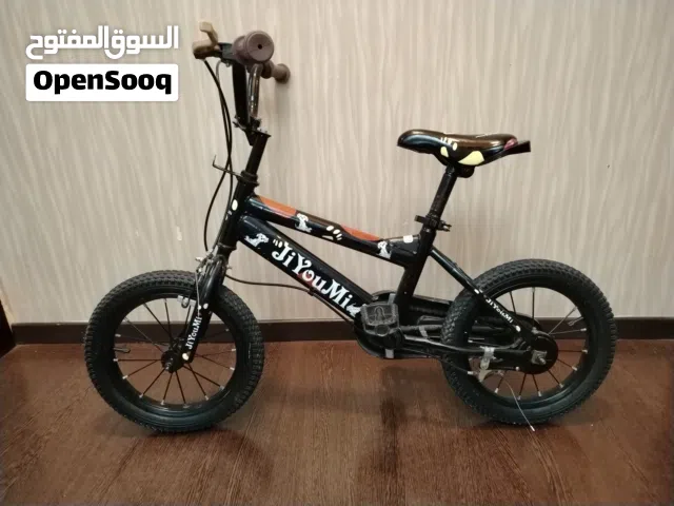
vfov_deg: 56.8
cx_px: 337
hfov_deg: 71.6
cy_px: 253
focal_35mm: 24
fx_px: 467
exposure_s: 1/33.3
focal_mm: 5.25
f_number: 16
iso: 2584
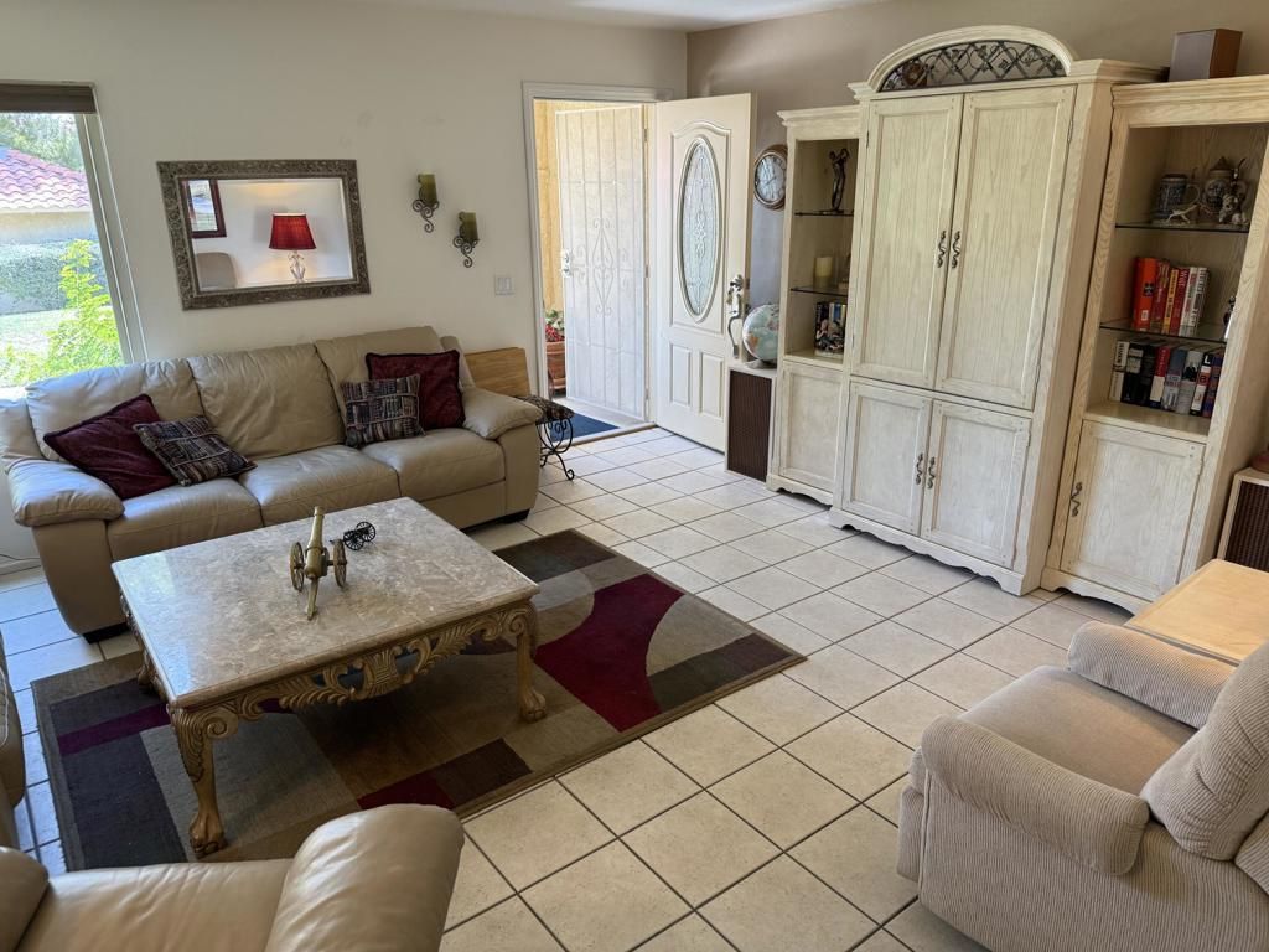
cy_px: 476
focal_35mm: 24
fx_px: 880
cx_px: 634
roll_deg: +0.6
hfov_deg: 71.6
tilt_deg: -18.8
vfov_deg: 56.8
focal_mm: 6.76
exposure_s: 1/120
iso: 100
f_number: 1.78
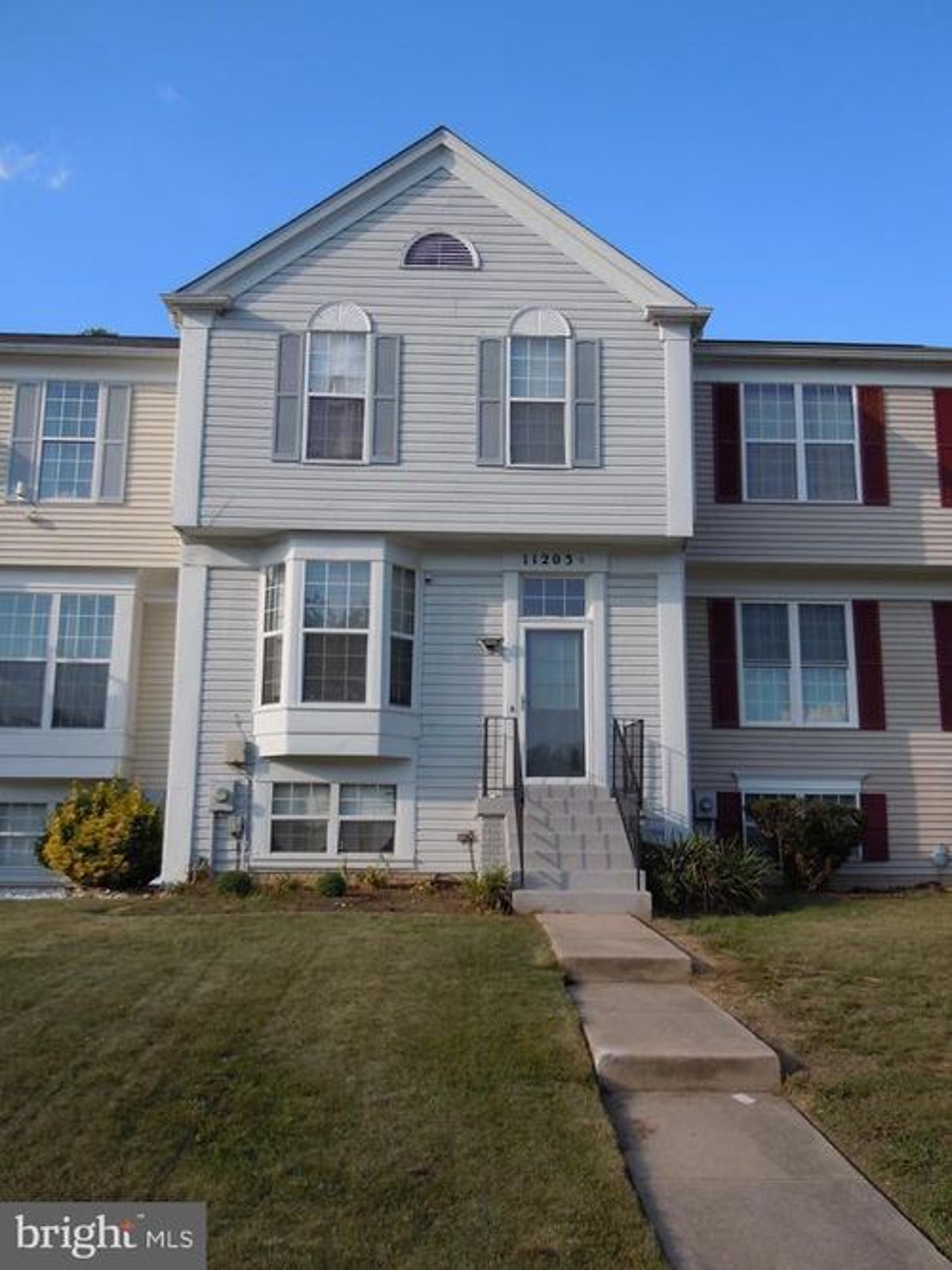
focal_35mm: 30
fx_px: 1100
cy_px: 635
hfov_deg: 46.8
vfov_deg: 60.0
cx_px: 476
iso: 100
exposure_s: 1/640
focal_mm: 5.4
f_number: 3.5
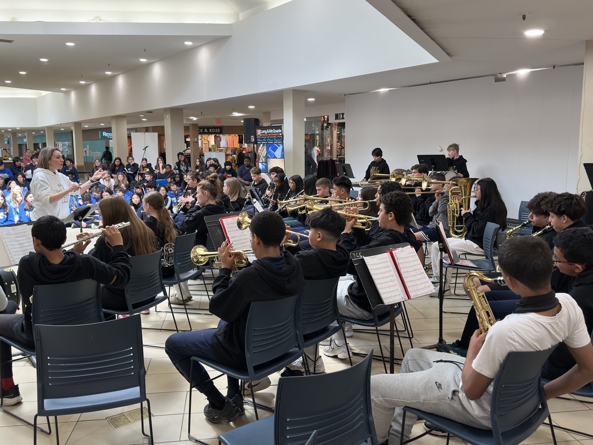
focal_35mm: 31
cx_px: 296
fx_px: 531
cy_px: 222
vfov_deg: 45.4
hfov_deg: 58.4
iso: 125
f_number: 1.78
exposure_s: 1/120
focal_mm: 6.86
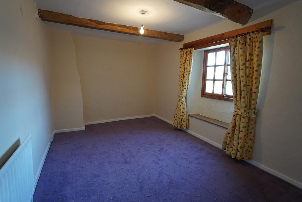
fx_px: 143
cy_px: 101
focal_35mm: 17
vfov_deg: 70.5
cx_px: 151
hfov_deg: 93.3
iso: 2500
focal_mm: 17
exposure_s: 1/160
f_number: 4
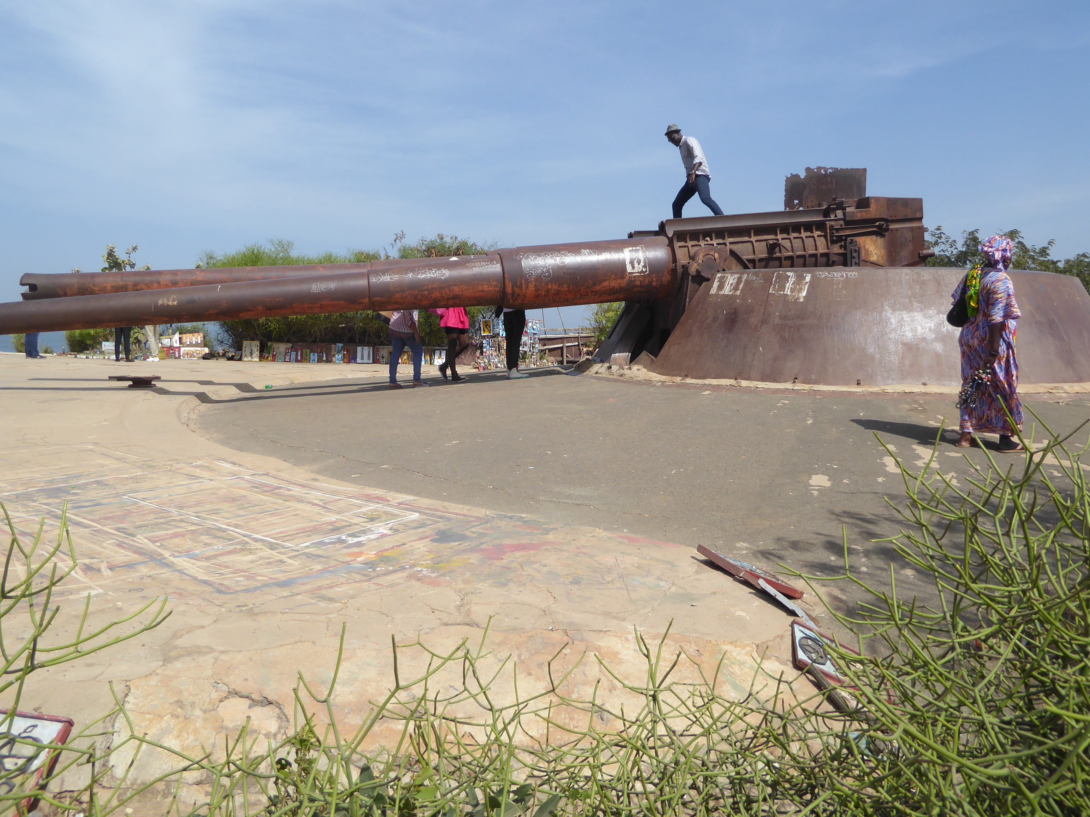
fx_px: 850
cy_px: 388
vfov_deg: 51.3
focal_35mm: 27
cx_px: 539
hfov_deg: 65.3
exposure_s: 1/1000
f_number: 3.3
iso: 80
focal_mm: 4.3
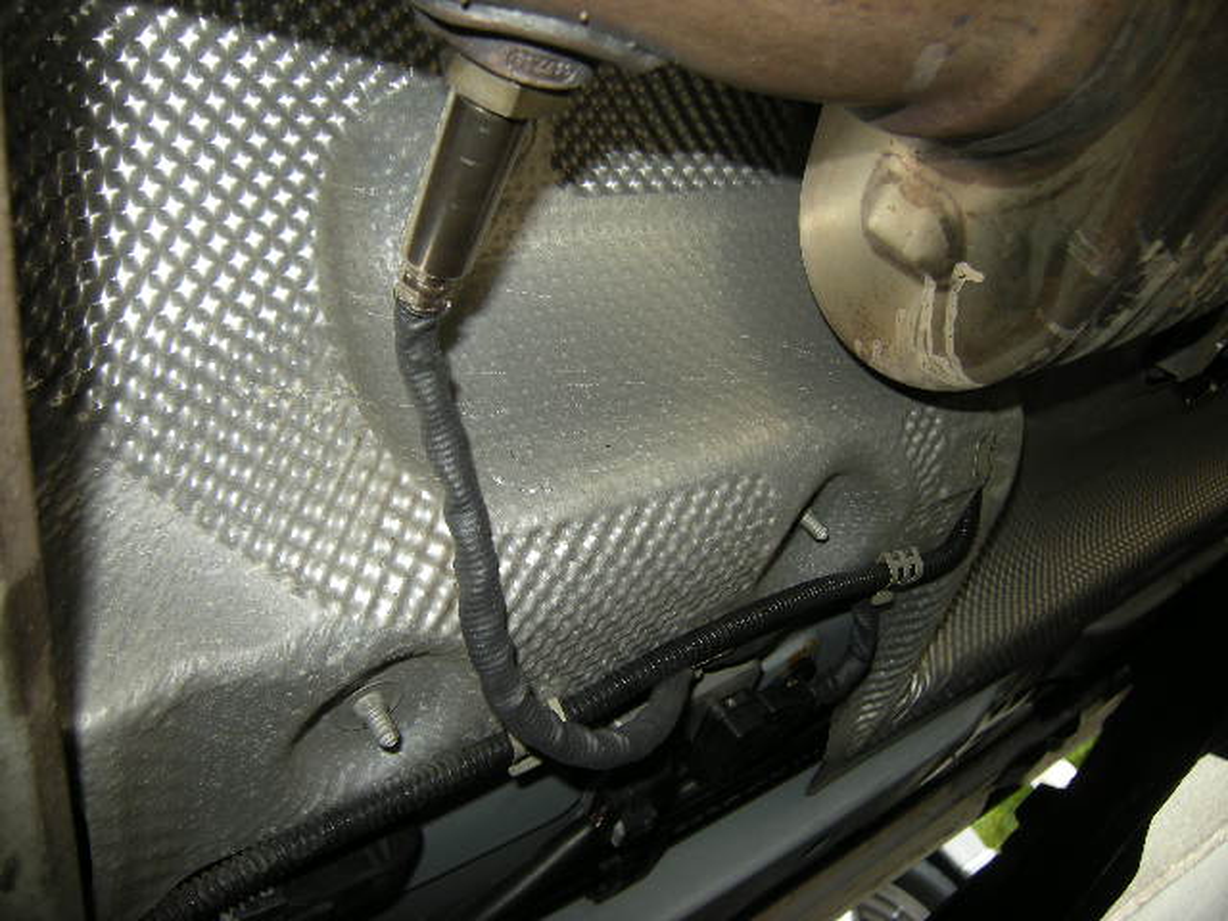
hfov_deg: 63.4
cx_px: 614
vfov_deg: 49.7
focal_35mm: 28
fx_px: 993
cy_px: 460
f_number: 2.8
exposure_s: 1/60
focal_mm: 4.7
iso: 64
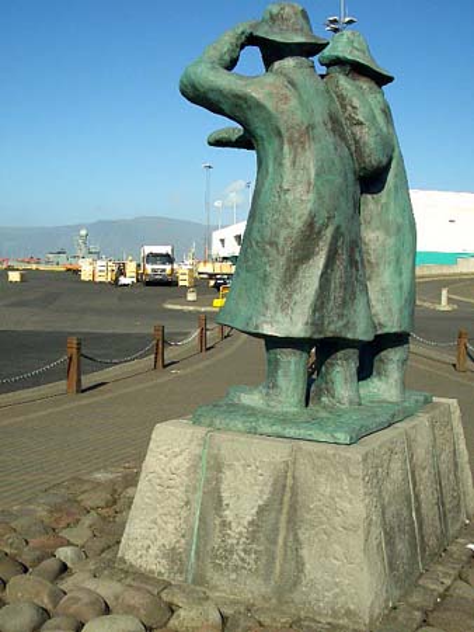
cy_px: 316
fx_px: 748
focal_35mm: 41
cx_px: 237
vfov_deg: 45.8
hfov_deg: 35.2
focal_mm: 6.8
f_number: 4.6
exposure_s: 1/1000
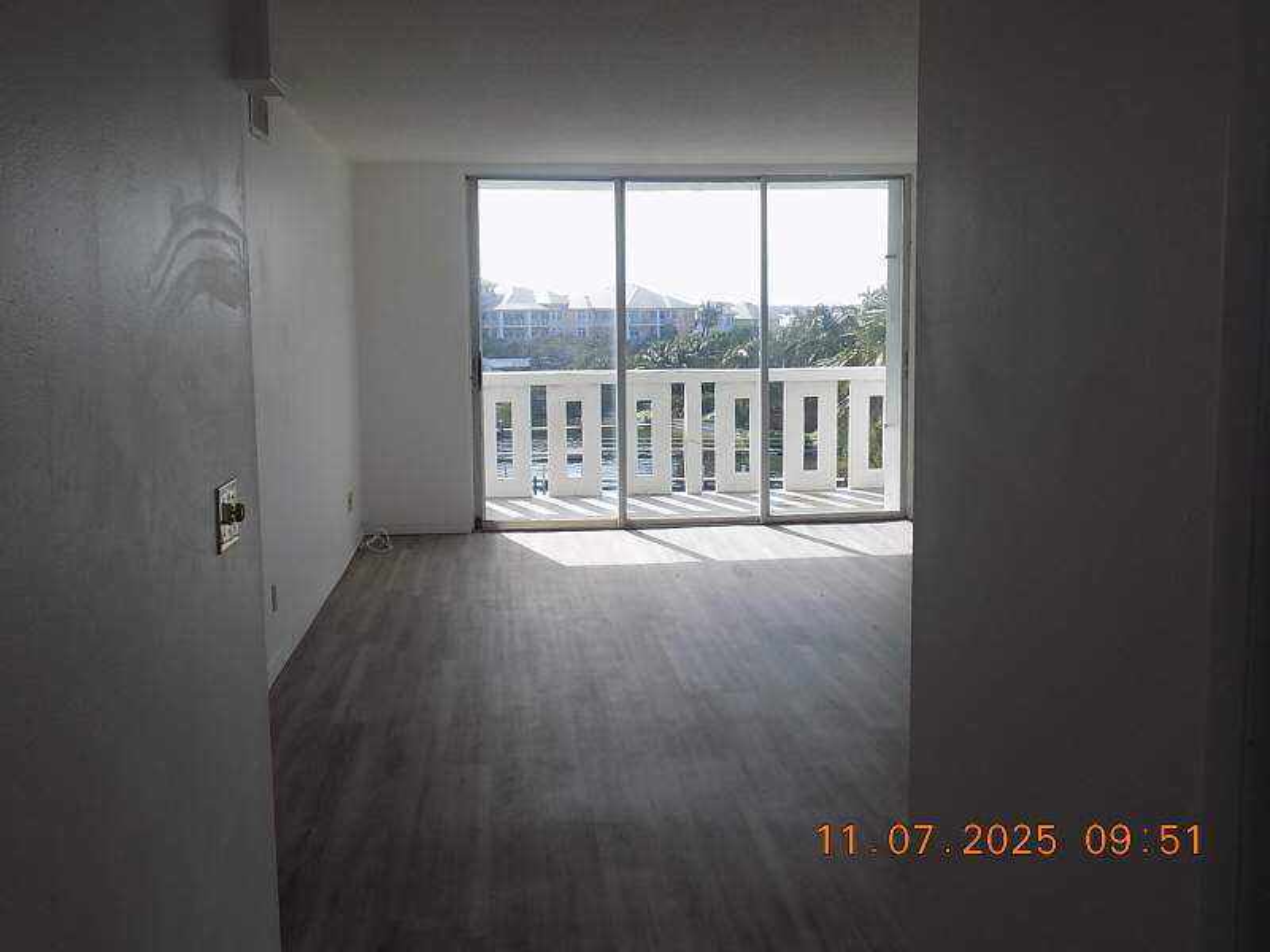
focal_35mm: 34
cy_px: 476
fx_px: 1247
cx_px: 635
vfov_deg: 41.8
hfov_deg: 54.0
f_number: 3.4
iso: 80
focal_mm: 6.1
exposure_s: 1/400
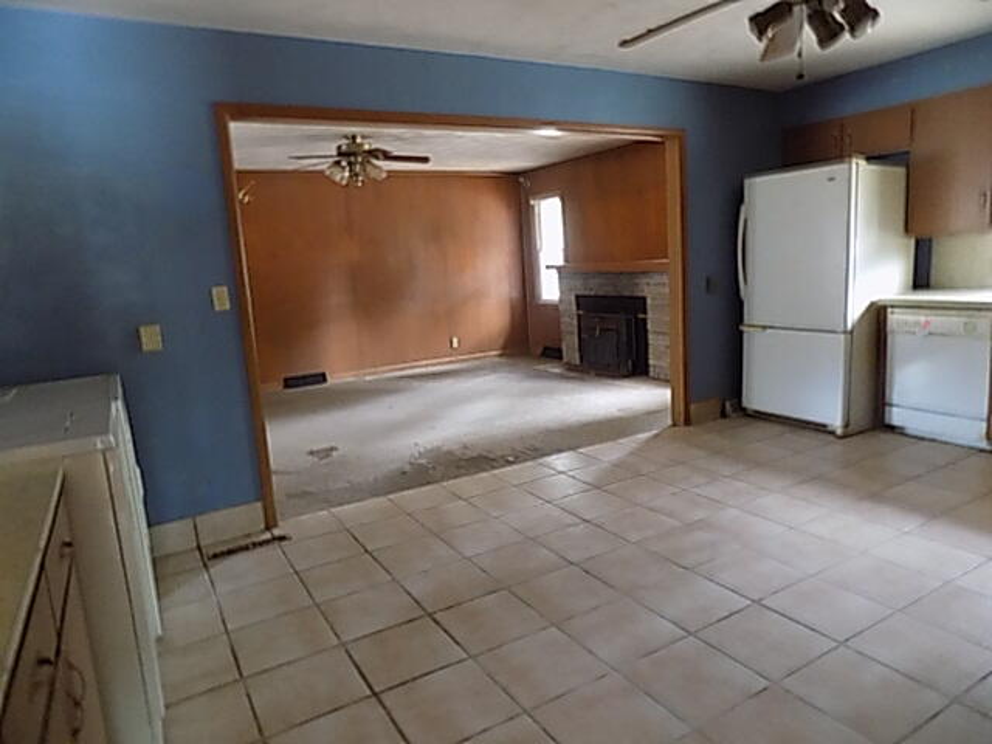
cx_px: 496
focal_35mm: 23
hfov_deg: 73.9
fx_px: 659
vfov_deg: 58.9
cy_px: 372
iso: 400
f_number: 3.1
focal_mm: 4
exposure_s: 1/2
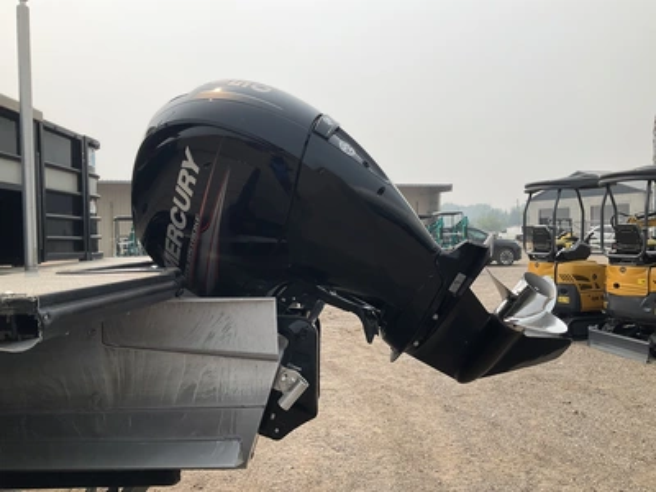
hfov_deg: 61.7
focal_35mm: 29
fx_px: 550
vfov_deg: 48.2
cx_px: 328
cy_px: 246
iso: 25
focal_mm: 3
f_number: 1.8
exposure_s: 1/2959
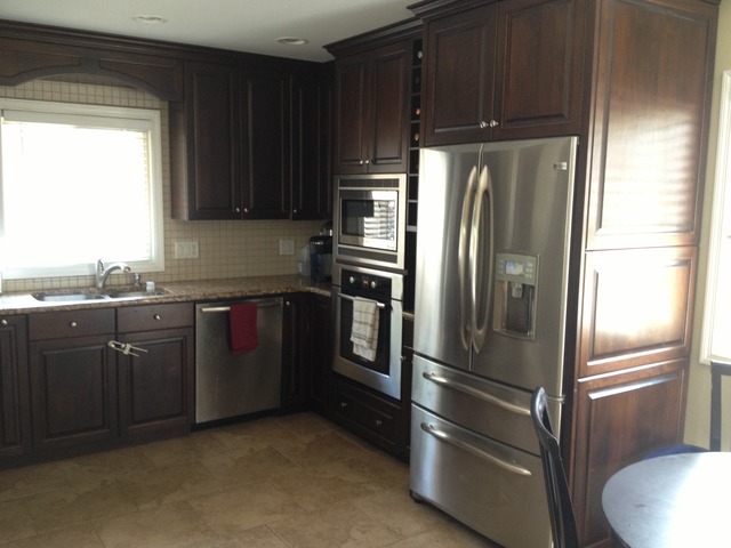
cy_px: 274
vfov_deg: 40.7
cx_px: 366
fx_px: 739
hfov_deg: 52.6
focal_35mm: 35
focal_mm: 4.28
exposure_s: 1/20
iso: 100
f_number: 2.4
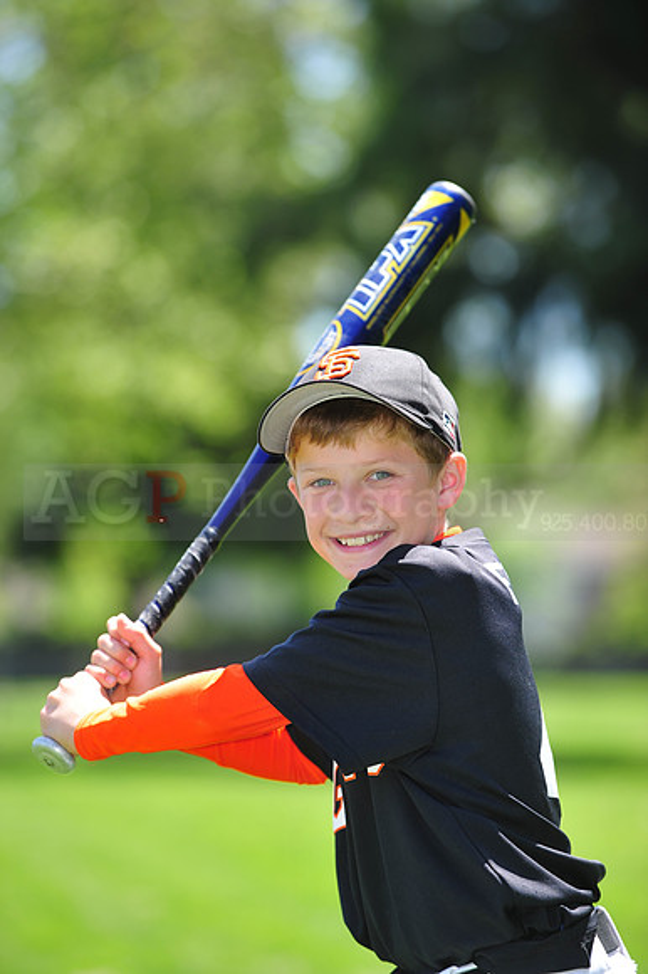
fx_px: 5406
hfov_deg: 6.9
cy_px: 487
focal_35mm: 200
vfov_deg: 10.3
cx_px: 324
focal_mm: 200
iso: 200
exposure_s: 1/400
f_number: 4.5
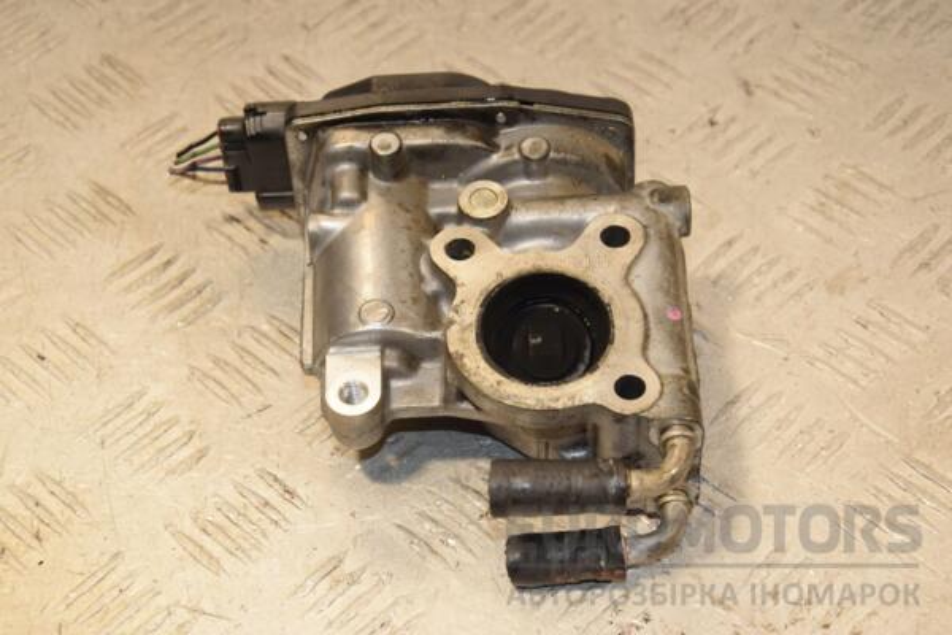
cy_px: 318
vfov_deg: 18.2
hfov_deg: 27.0
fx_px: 1983
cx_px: 476
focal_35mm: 75
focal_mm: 50
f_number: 7.1
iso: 800
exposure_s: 1/200
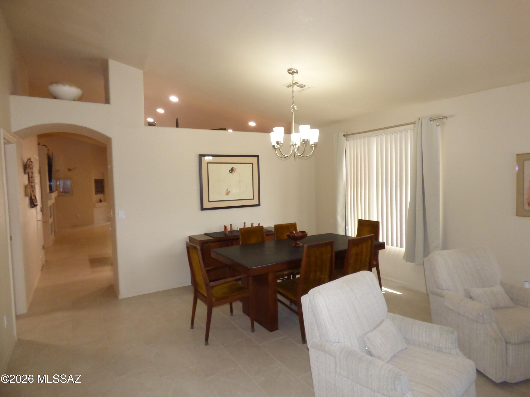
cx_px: 265
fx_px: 306
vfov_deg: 66.0
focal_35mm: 20
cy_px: 198
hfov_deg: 81.7
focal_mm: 3.58
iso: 400
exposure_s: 1/60
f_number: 2.8
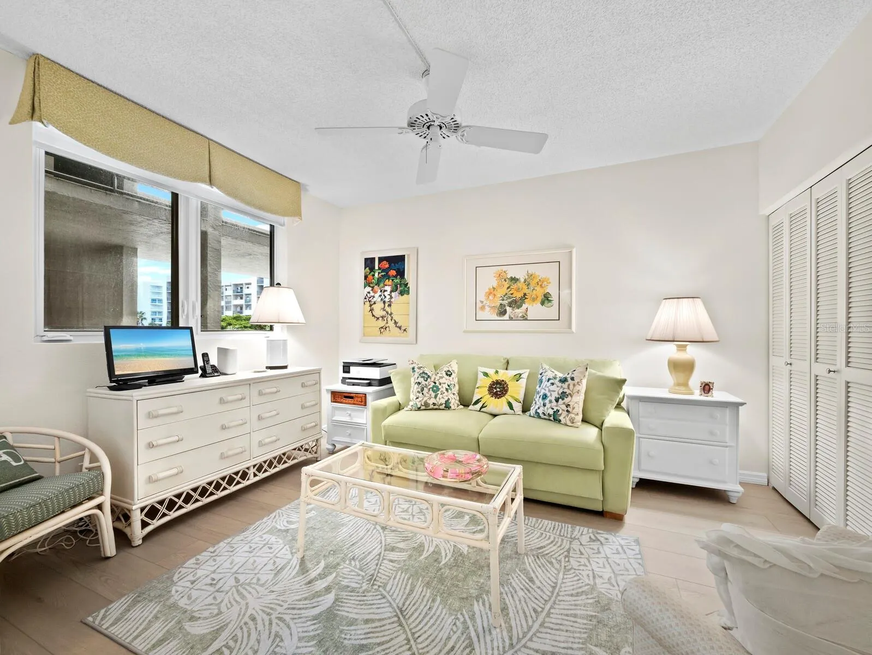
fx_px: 353
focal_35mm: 14
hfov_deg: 102.0
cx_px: 436
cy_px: 328
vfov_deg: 85.7
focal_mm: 7
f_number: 9
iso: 500
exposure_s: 1/2
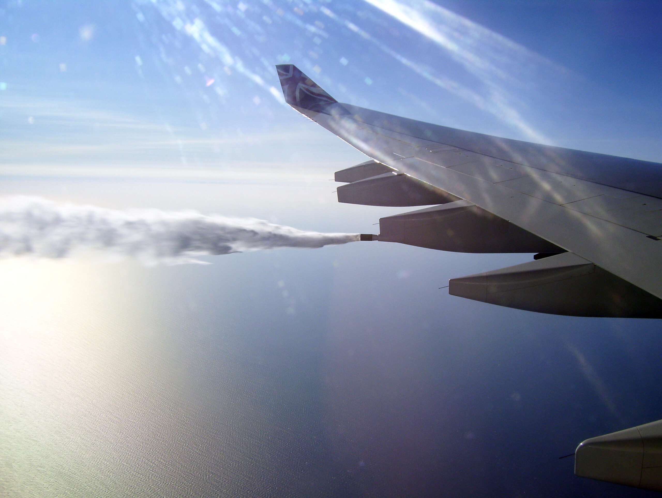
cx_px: 331
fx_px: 689
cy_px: 249
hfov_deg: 51.3
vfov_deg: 39.7
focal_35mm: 36
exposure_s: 1/1250
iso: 80
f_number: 4.8
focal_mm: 6
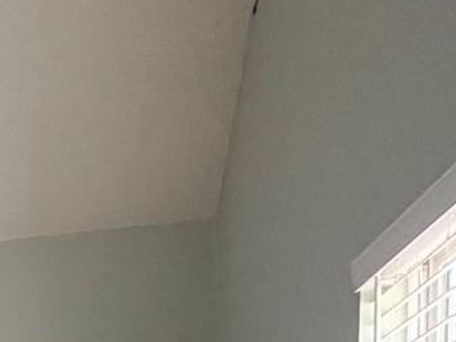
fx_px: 1107
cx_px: -378
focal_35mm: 84
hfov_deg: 18.1
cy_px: 669
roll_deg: +0.7
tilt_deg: -1.6
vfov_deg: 14.7
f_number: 2.2
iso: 320
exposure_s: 1/95
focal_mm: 2.22
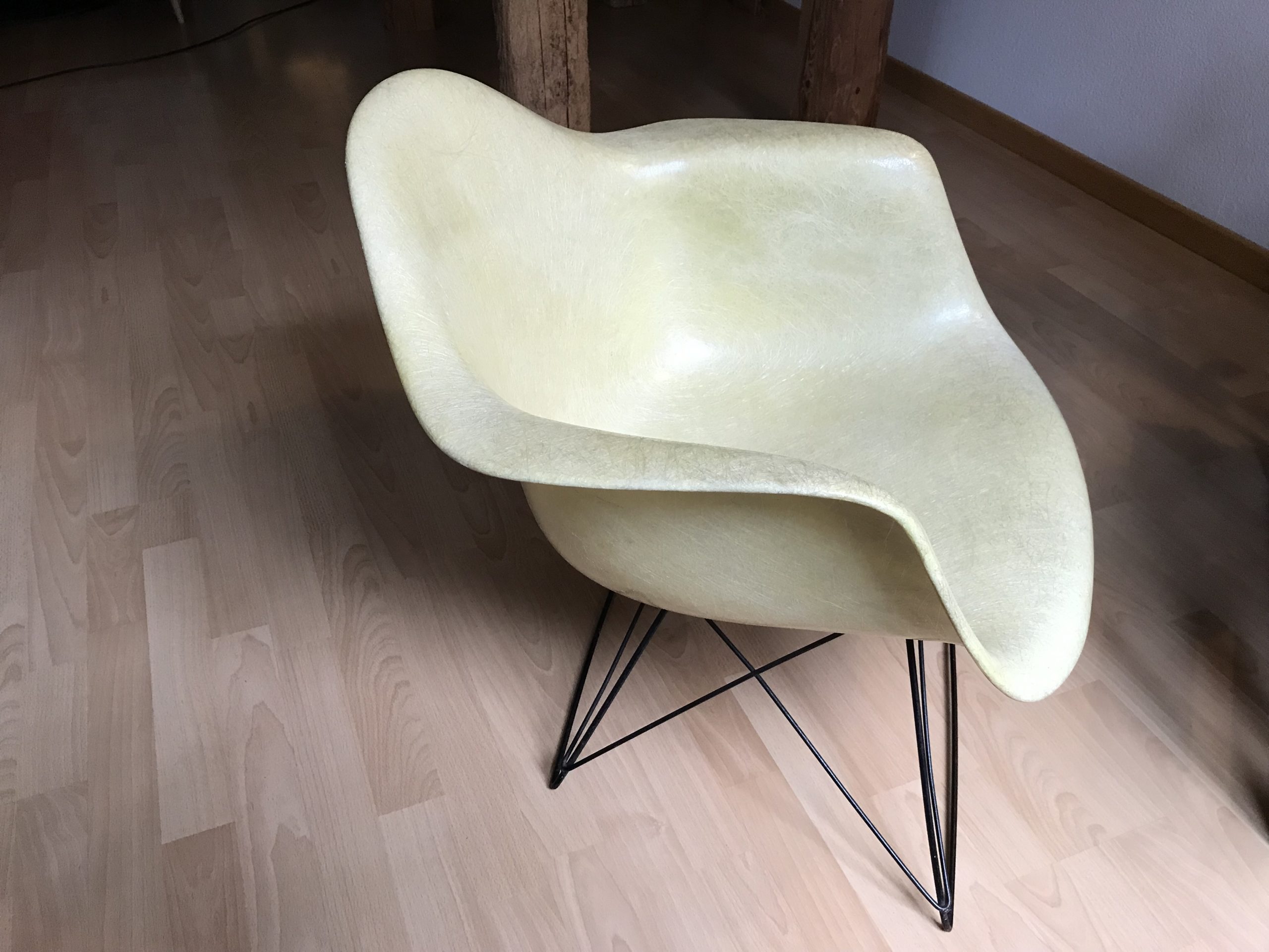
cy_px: 476
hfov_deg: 63.4
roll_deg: -1.6
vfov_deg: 49.7
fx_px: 1026
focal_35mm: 28
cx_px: 634
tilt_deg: -38.0
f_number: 1.8
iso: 40
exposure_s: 1/25
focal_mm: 3.99
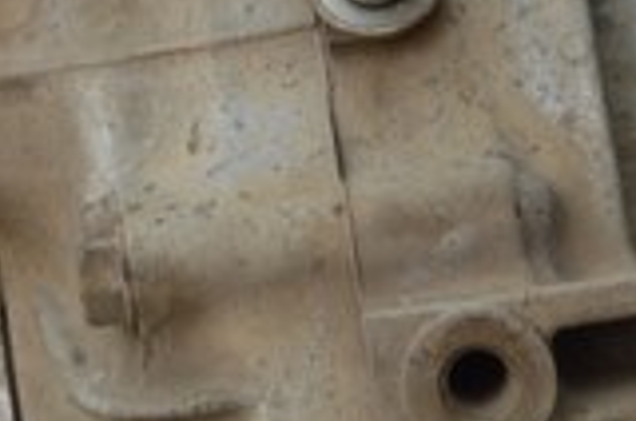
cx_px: 111
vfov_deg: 3.7
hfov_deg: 5.7
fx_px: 6435
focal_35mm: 365
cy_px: -209
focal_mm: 38
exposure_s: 1/125
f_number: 5.6
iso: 140
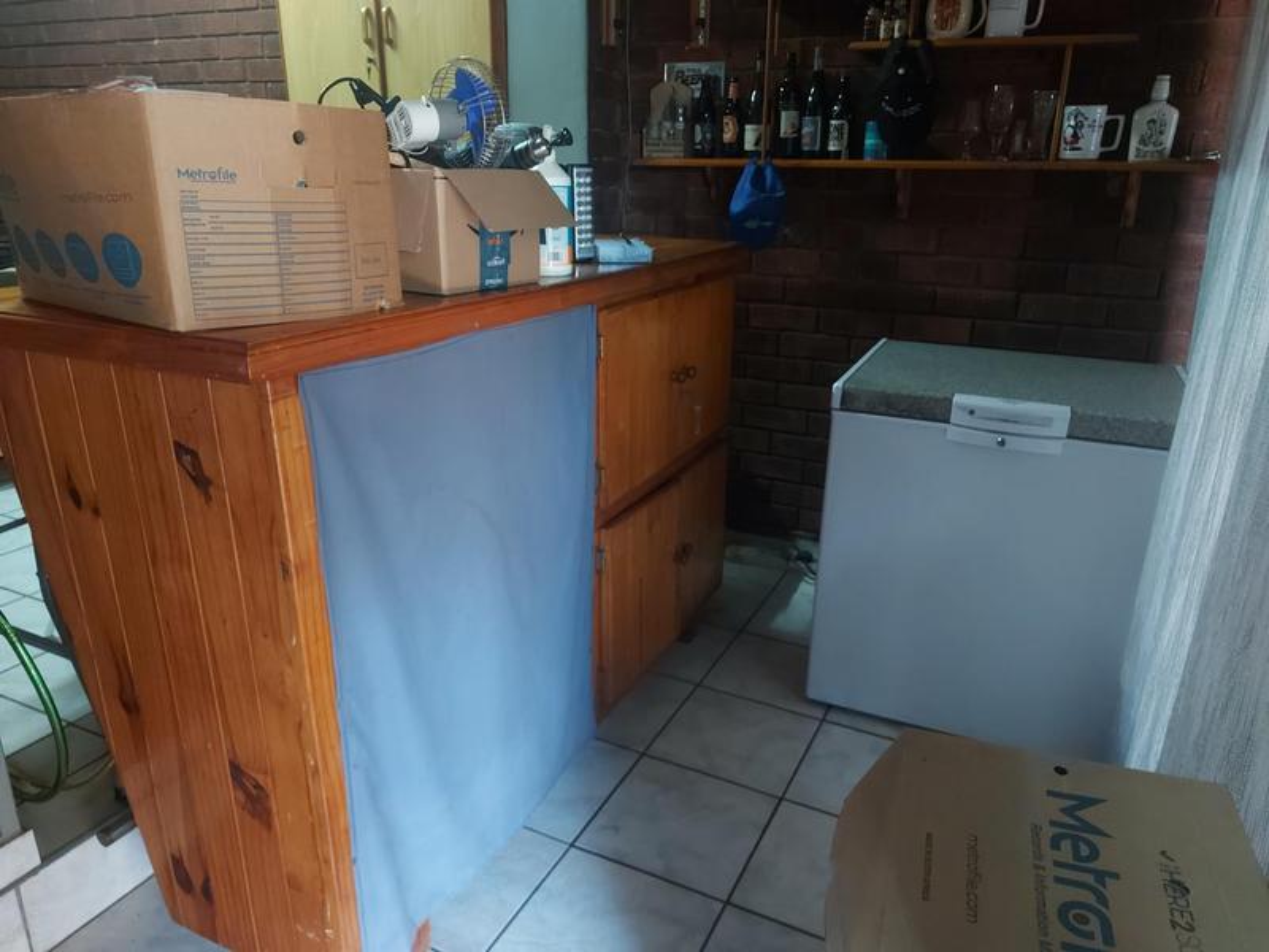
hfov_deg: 71.6
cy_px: 476
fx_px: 880
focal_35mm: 24
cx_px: 634
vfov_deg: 56.8
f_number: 1.8
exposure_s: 1/20
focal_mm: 5.23
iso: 640
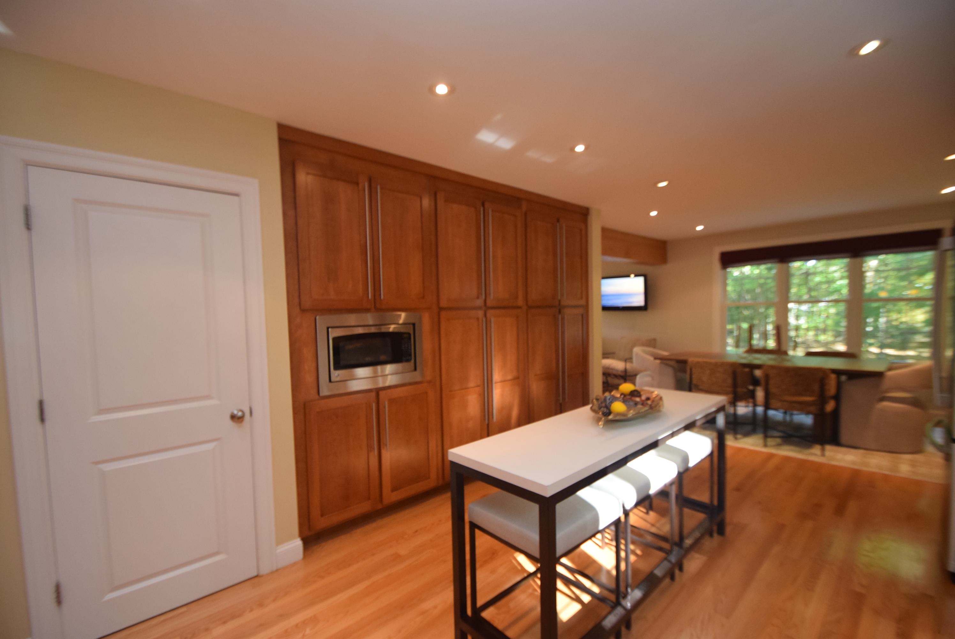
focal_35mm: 15
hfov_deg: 100.3
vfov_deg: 77.4
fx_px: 398
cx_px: 478
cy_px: 320
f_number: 3.5
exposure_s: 1/60
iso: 1100
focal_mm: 10
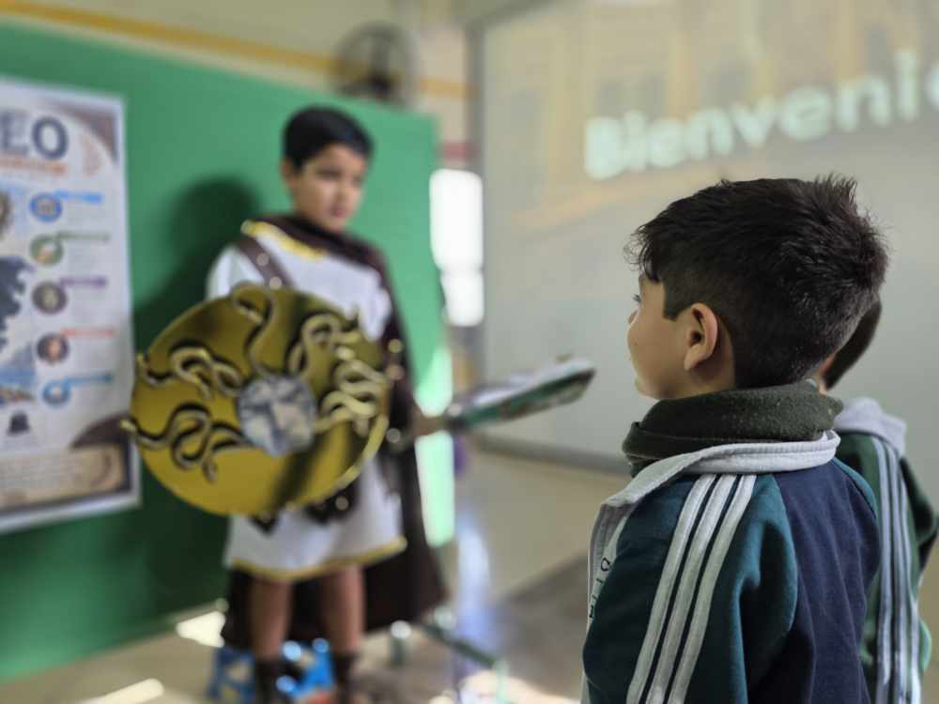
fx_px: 624
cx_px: 470
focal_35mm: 23
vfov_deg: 58.9
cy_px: 352
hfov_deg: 73.9
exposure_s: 1/100
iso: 250
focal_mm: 6.3
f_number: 1.7
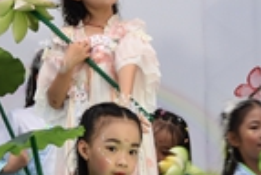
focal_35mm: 223
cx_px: 78
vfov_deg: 6.2
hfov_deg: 9.2
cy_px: 26
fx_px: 1620
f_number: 4
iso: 250
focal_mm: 50
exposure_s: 1/25
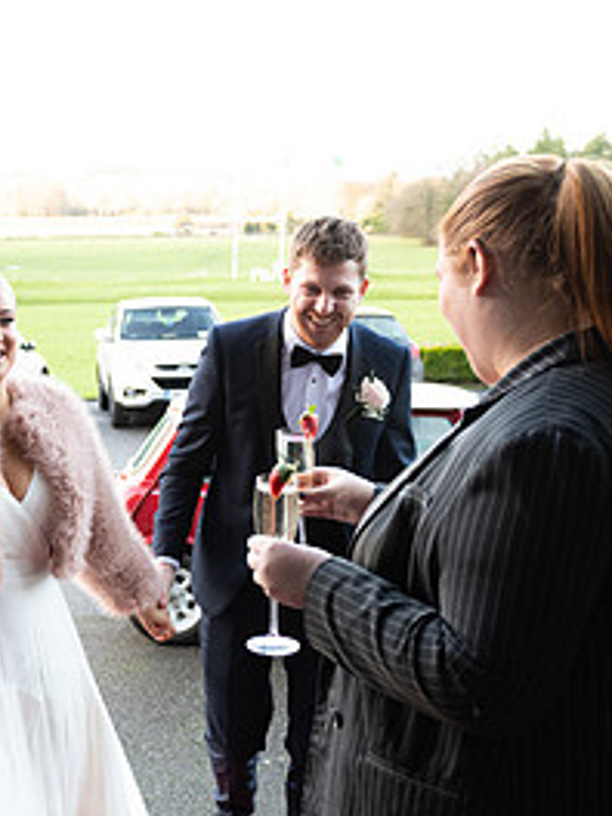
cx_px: 102
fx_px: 1344
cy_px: 583
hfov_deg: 25.1
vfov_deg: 33.3
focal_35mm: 57
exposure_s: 1/160
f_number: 3.5
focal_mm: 27
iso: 800
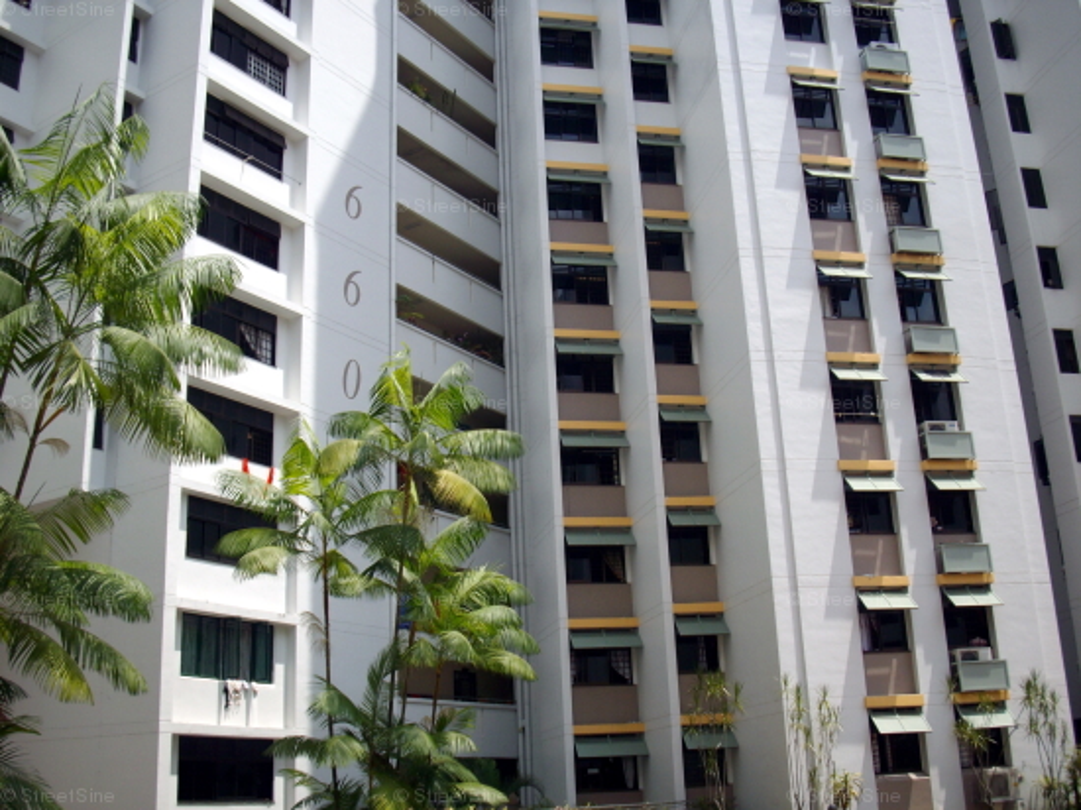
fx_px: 1155
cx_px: 540
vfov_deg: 38.6
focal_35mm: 37
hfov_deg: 50.2
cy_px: 405
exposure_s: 1/250
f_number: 5.6
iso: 80
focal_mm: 6.2
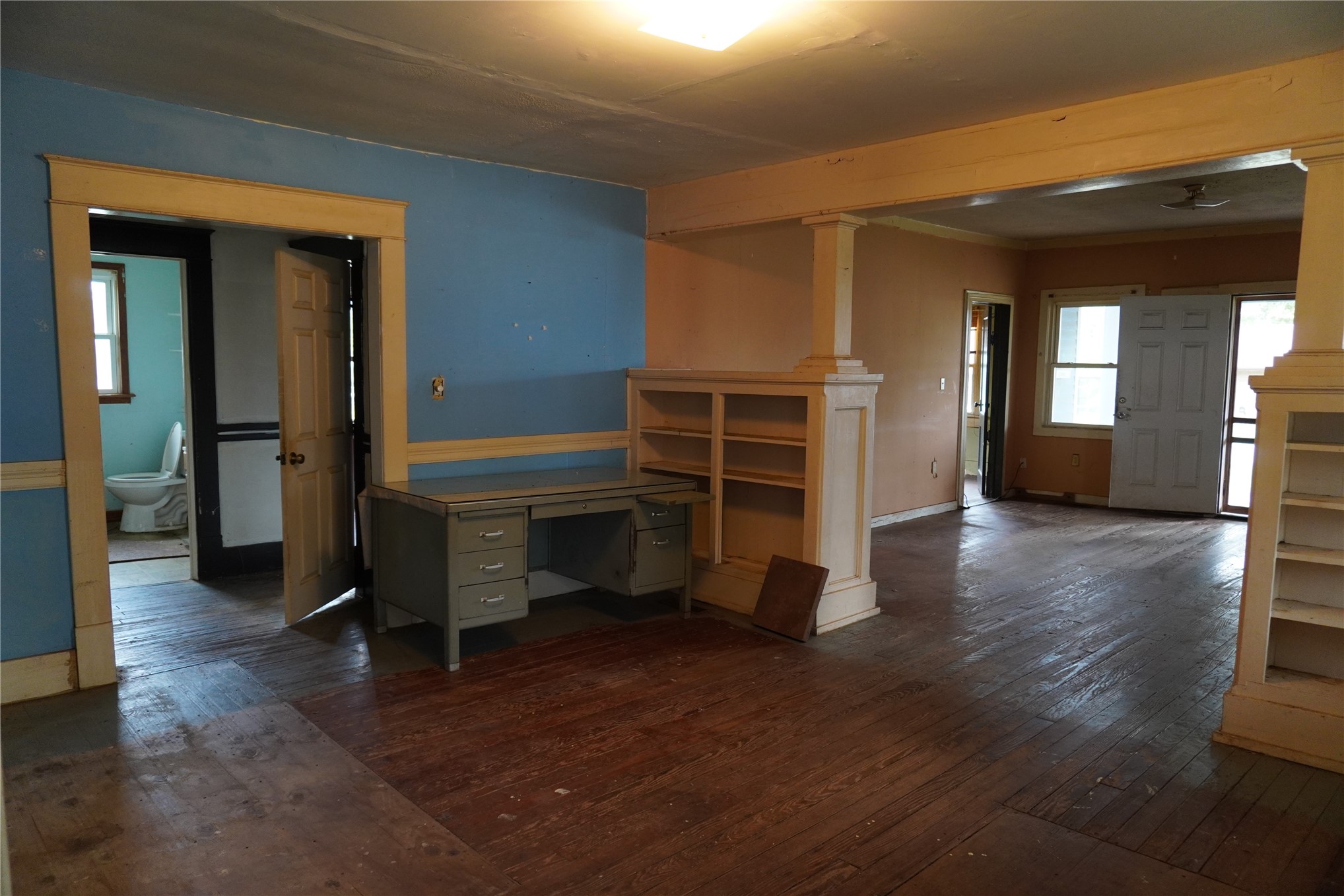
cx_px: 672
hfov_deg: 73.7
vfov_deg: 53.1
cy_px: 448
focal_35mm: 24
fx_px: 896
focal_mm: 16
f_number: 3.5
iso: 1000
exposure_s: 1/60
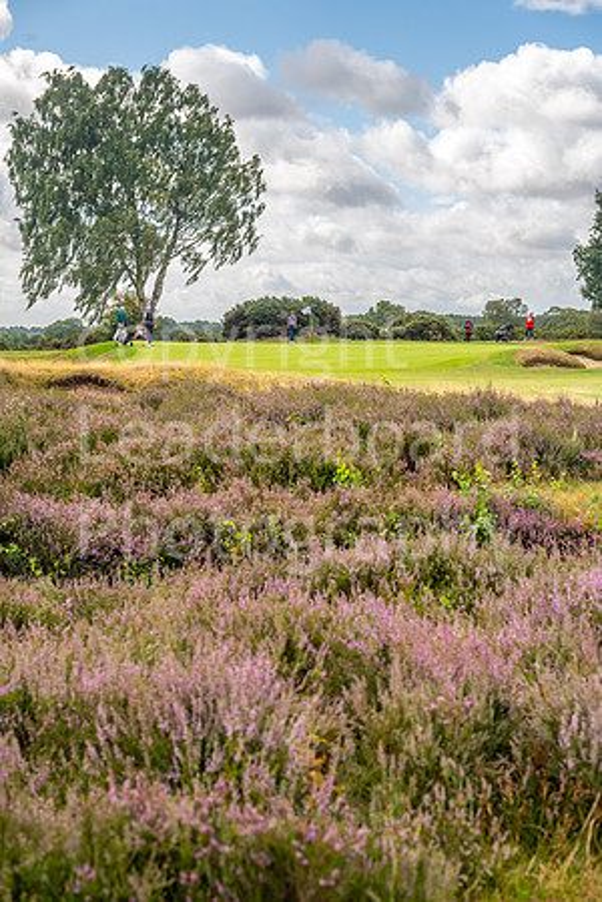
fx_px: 1505
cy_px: 451
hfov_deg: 22.6
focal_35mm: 60
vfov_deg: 33.4
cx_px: 301
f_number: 6.3
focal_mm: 60
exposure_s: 1/1250
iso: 500
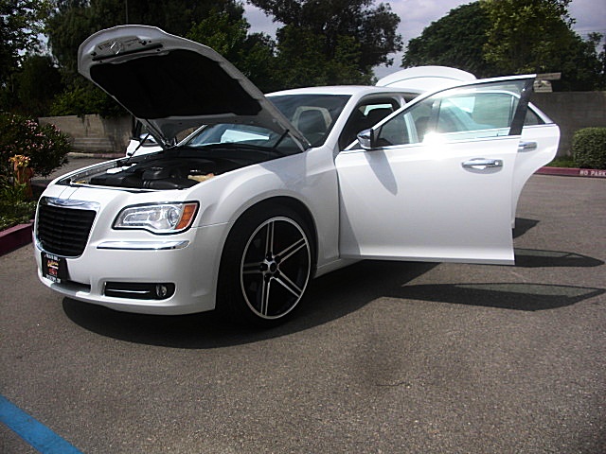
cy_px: 227
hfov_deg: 51.4
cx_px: 303
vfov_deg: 39.7
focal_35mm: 36
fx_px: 630
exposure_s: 1/200
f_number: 7.9
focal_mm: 6.3
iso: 50
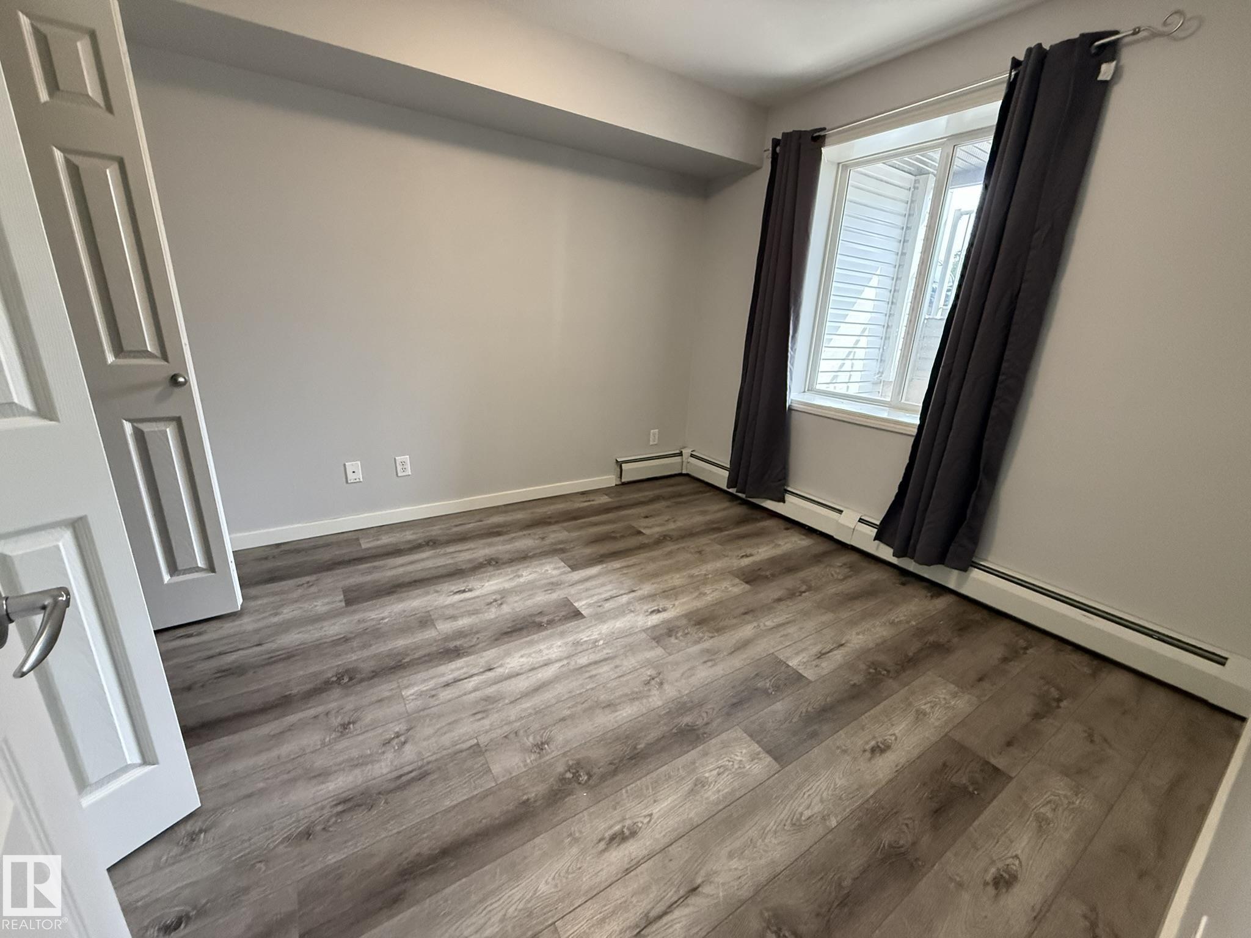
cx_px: 626
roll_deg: -2.8
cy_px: 469
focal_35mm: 14
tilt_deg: -16.9
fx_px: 506
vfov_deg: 85.7
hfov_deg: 102.1
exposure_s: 1/120
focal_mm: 2.22
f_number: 2.2
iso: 640
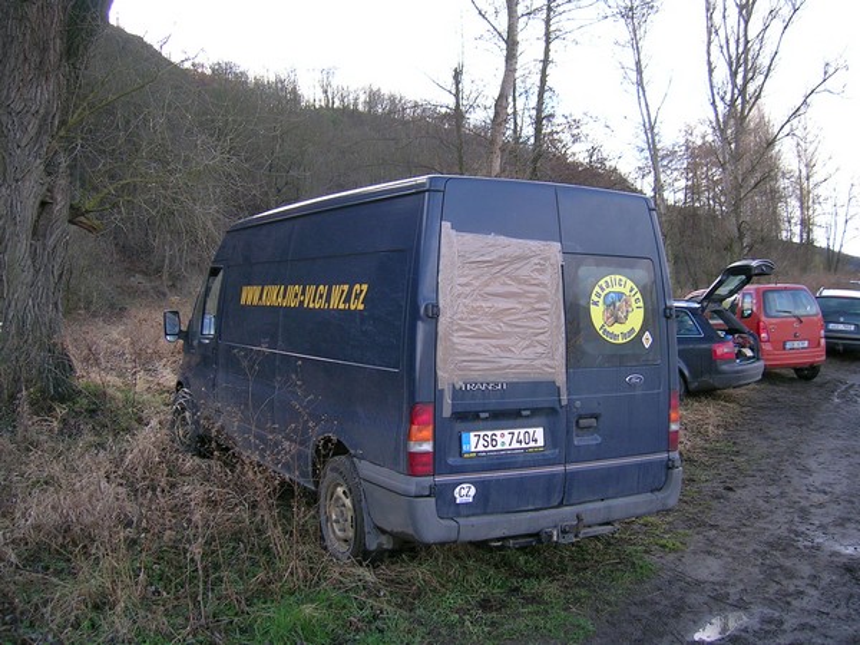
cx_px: 430
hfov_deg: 52.6
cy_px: 322
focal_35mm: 35
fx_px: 870
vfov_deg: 40.7
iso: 50
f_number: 2.8
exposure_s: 1/152
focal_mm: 5.4
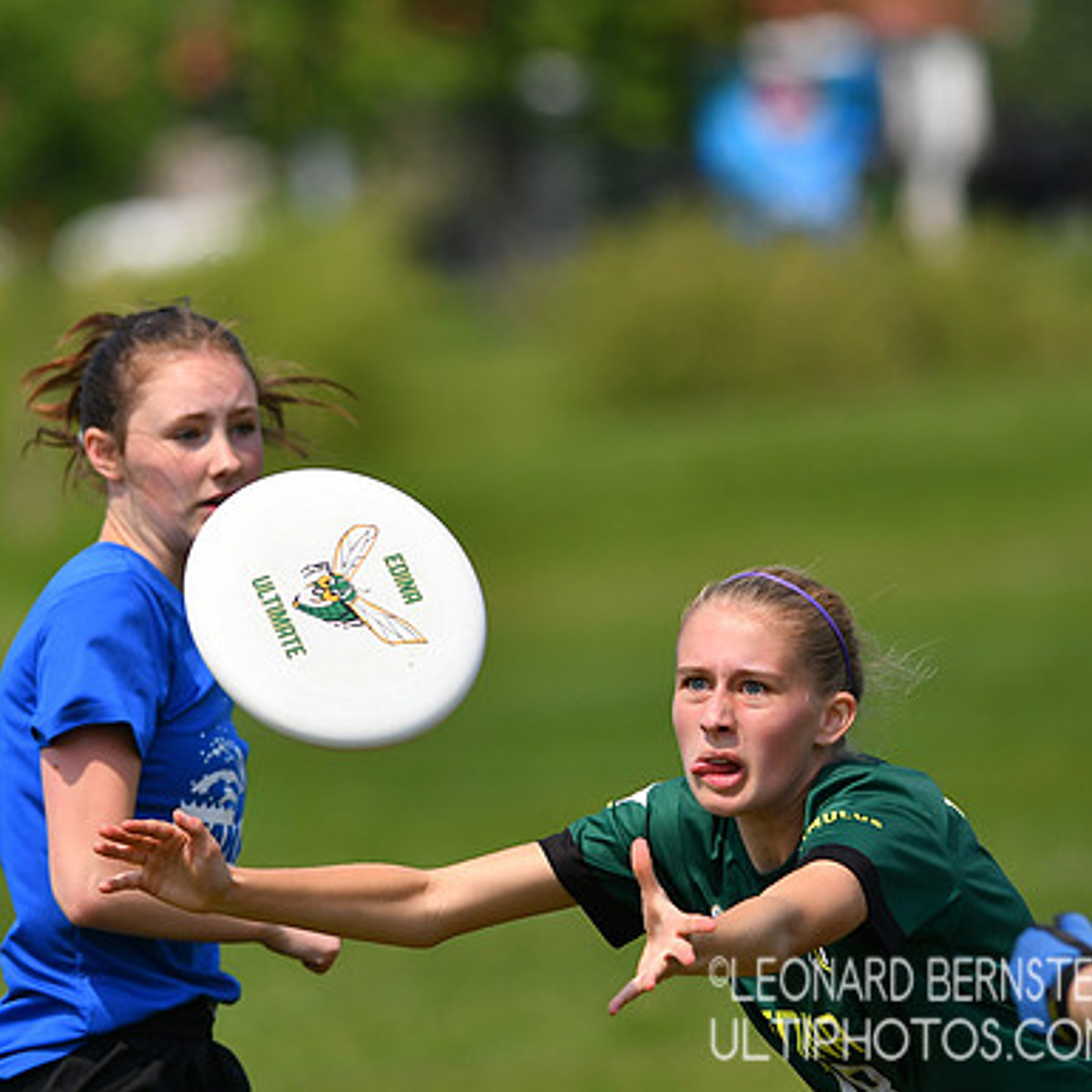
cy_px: 546
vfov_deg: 3.0
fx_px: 20593
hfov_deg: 3.0
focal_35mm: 577
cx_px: 522
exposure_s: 1/3200
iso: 220
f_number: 4
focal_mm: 300
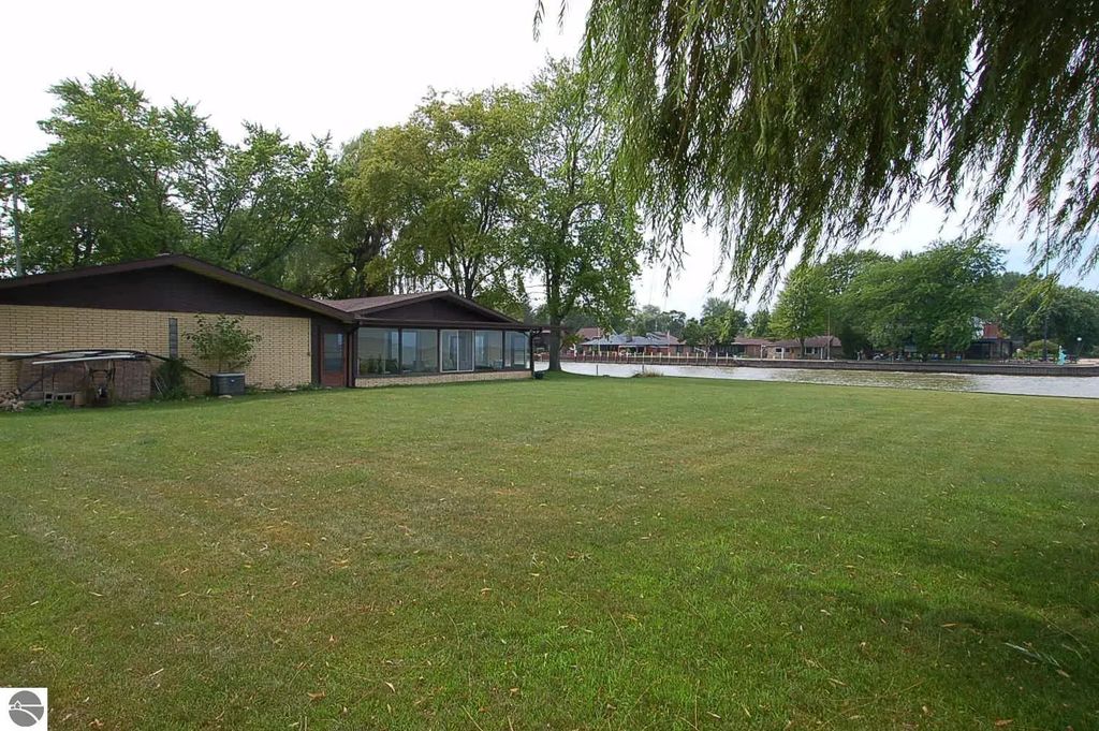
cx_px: 550
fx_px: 549
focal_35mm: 18
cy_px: 366
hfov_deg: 90.0
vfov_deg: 67.3
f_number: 8
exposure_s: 1/250
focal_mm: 12
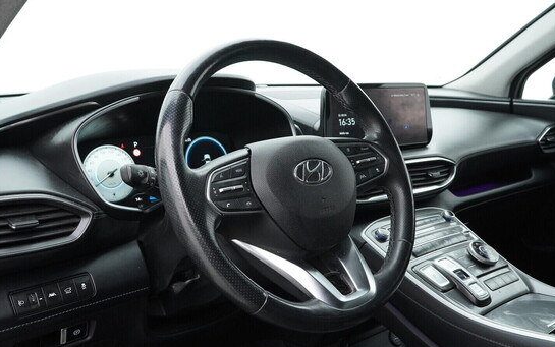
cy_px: 169
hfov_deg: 52.7
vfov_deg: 34.5
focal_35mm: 37
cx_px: 277
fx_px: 560
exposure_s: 1/125
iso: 2500
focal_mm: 24
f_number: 6.3
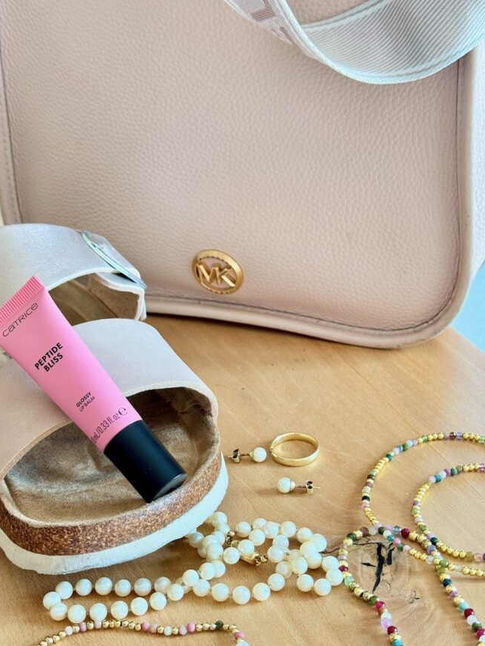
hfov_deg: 25.7
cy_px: 354
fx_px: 1064
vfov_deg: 33.7
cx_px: 236
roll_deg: +2.2
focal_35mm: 57
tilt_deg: -28.8
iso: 125
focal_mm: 6.76
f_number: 1.78
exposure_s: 1/60
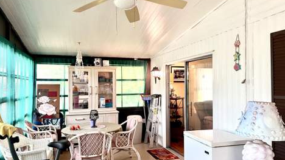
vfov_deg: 40.2
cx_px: 139
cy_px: 81
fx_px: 219
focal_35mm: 29
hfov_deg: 66.1
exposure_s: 1/60
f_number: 1.5
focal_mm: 5.7
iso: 200
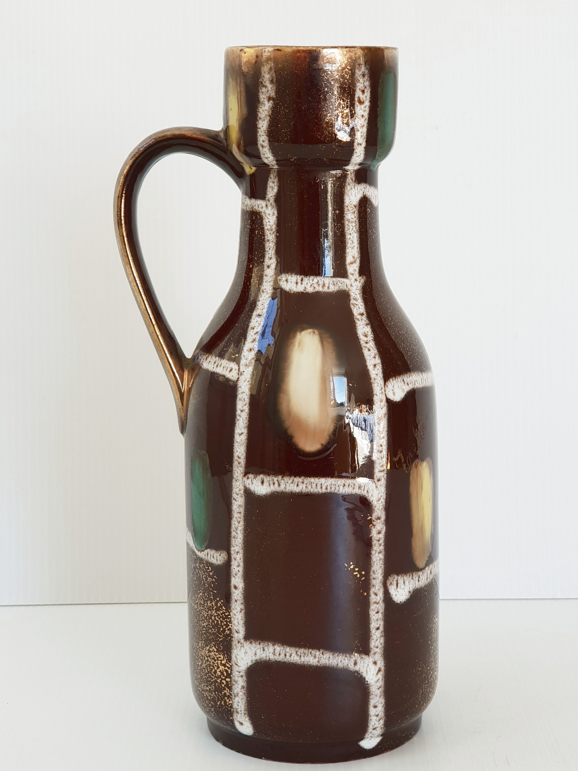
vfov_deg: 36.8
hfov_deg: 28.0
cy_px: 386
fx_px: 1158
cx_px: 289
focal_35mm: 52
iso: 32
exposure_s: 1/50
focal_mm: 6
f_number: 2.4
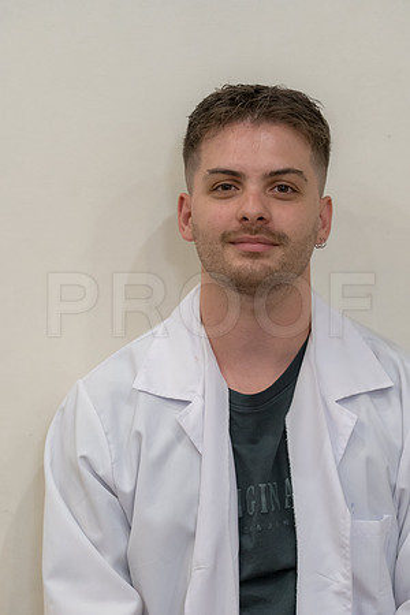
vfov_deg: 11.4
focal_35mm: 180
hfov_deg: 7.6
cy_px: 308
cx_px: 205
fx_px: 3075
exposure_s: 1/80
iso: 5000
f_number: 4
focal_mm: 180
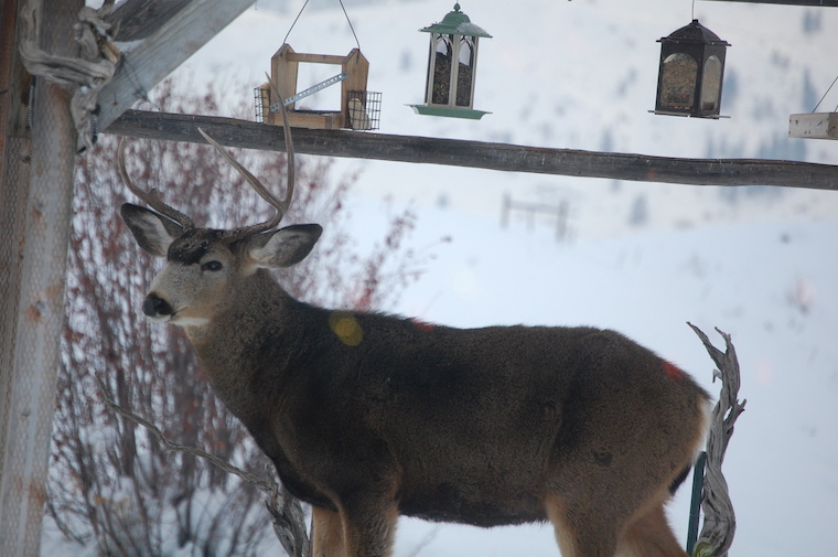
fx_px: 6976
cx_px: 419
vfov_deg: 4.6
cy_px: 278
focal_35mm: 300
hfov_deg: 6.9
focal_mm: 200
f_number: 5.6
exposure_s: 1/320
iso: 800
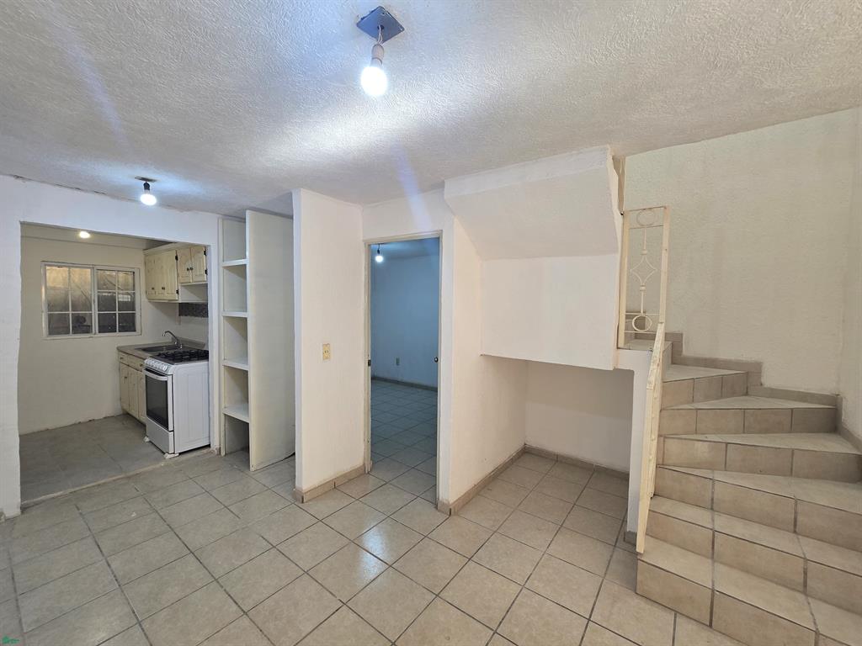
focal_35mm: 13
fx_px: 324
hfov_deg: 106.2
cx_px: 431
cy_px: 323
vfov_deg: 89.9
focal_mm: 2.2
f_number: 2.2
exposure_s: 1/60
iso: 100
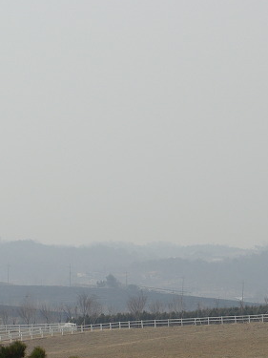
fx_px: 2035
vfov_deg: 10.0
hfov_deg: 7.5
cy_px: 308
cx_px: 336
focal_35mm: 197
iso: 200
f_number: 8
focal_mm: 50
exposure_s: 1/750
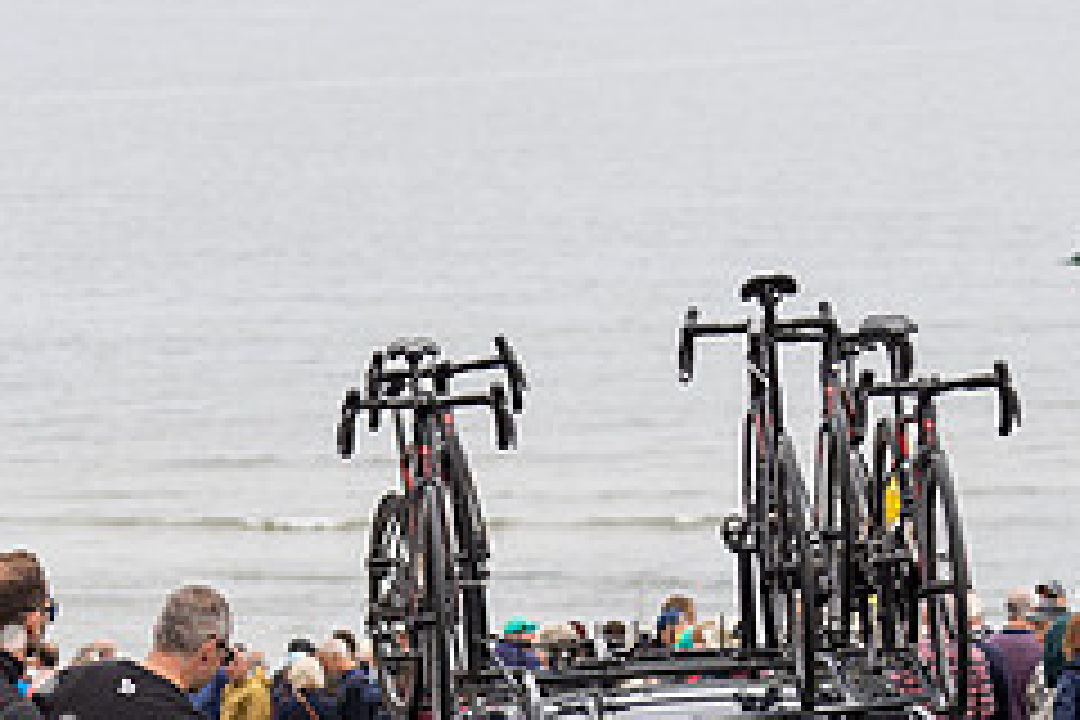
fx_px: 5190
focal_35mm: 173
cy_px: 659
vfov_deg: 7.9
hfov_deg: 11.9
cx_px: 392
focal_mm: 70
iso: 320
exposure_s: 1/1000
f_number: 3.5
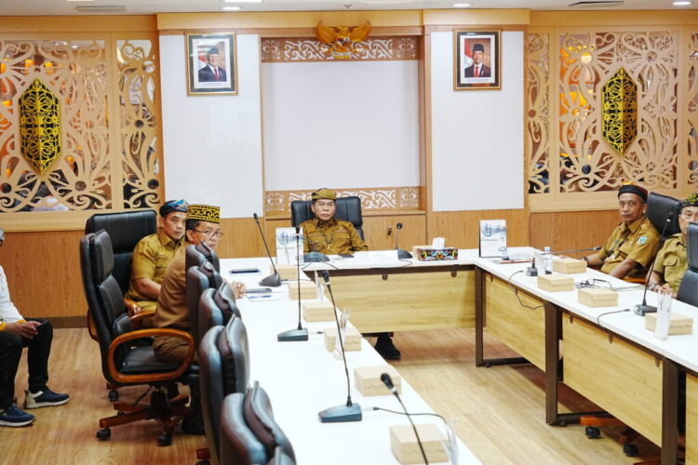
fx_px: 1144
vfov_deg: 23.0
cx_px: 349
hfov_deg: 33.9
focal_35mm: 59
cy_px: 232
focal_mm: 59
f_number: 6.3
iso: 3200
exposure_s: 1/100
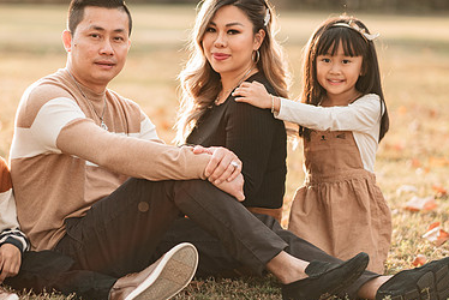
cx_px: 168
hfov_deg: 15.3
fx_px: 1673
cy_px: 127
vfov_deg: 10.3
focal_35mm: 134
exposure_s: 1/1250
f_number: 1.8
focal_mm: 85
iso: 500
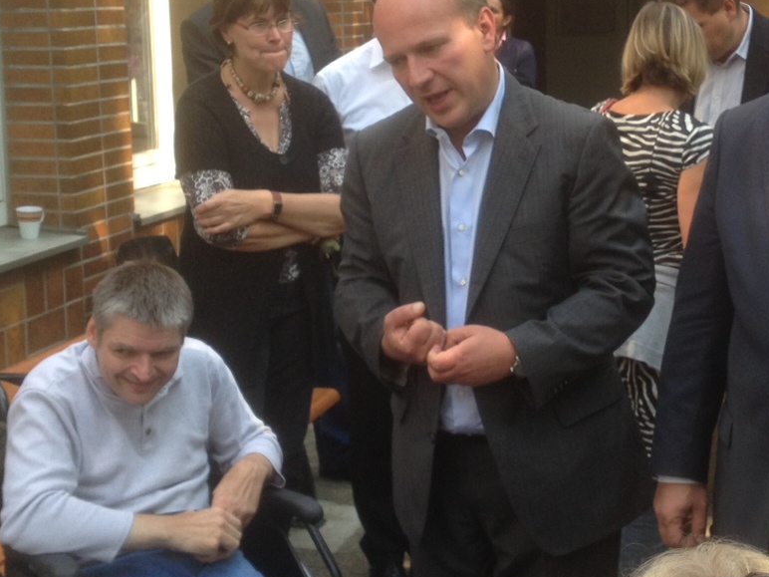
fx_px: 1644
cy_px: 237
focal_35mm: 74
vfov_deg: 19.9
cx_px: 526
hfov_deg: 26.2
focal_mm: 4.28
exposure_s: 1/363
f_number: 2.4
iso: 50
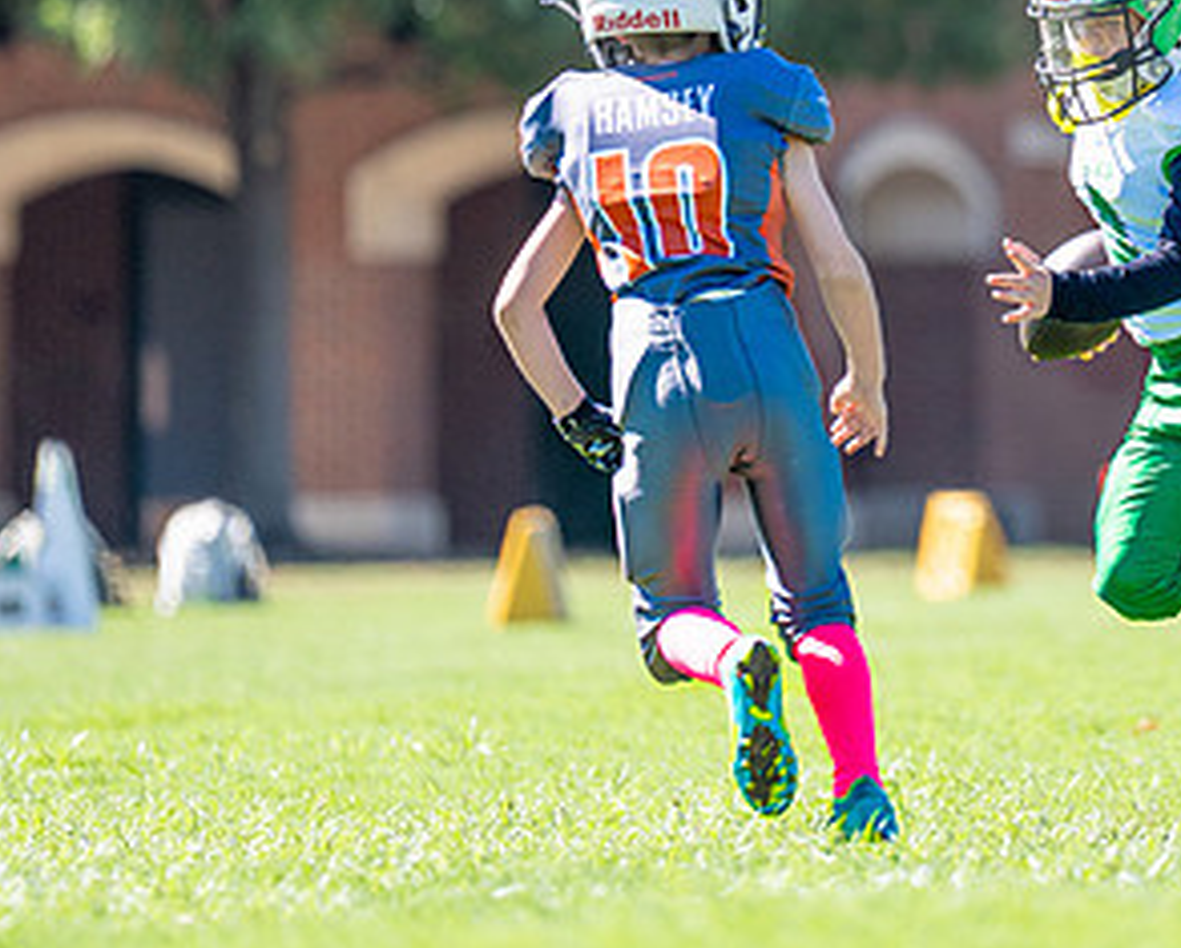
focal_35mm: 594
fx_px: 20783
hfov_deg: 3.3
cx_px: 1134
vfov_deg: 2.6
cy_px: 185
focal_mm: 200
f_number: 2.8
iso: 160
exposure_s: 1/2000
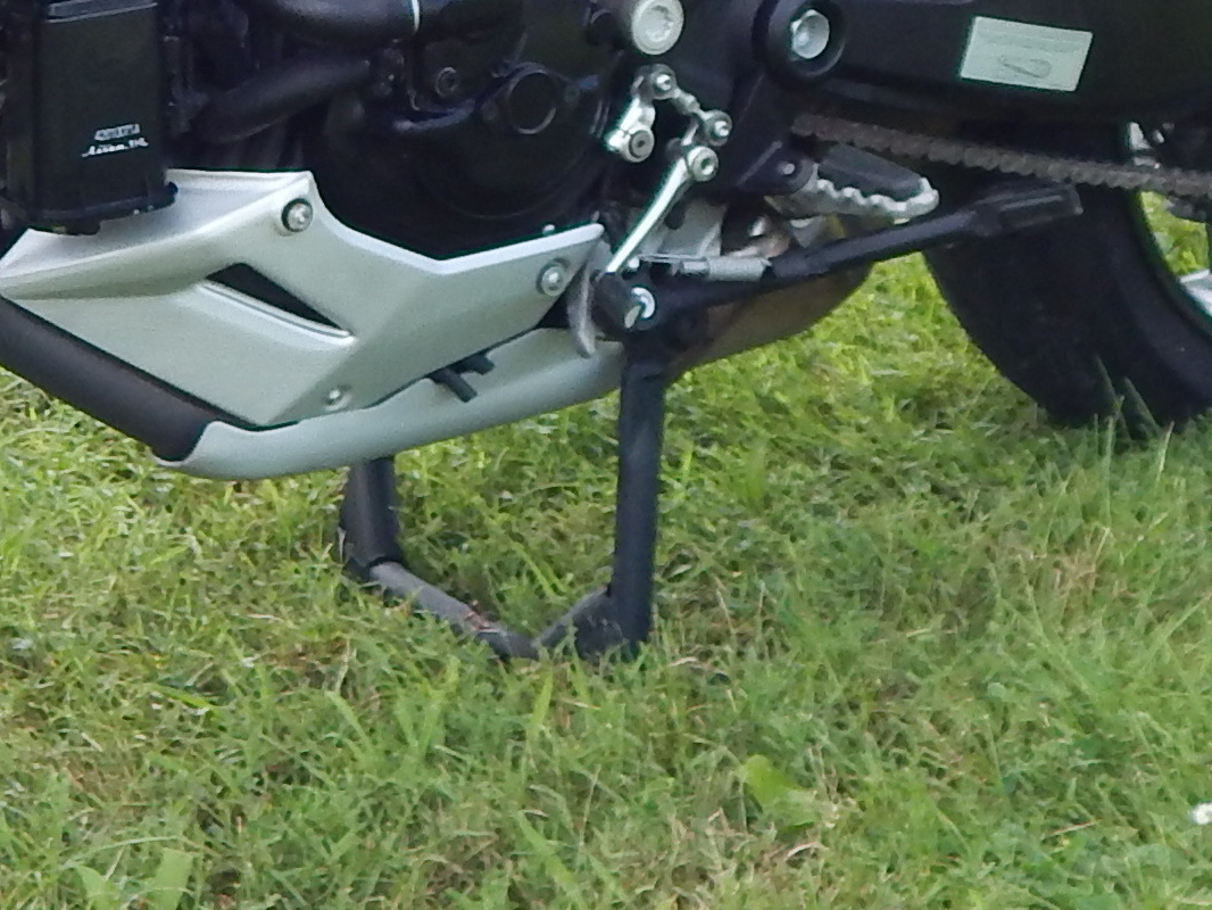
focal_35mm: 121
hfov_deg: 16.2
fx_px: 4237
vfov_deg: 12.1
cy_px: -80
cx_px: 322
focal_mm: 5.1
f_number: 3.2
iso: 125
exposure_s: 1/320
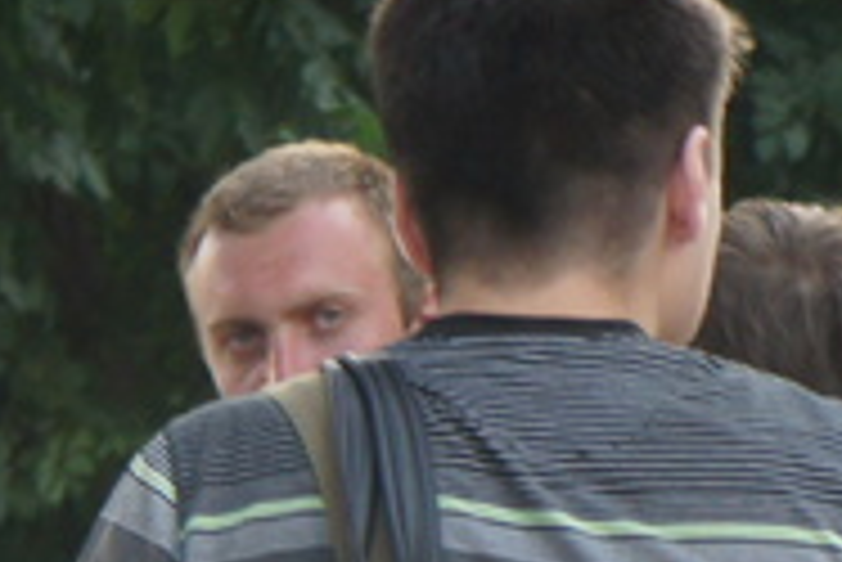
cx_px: -621
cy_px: 1585
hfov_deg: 3.9
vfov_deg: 2.6
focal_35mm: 529
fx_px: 12387
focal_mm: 55
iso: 400
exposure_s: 1/100
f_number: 5.6
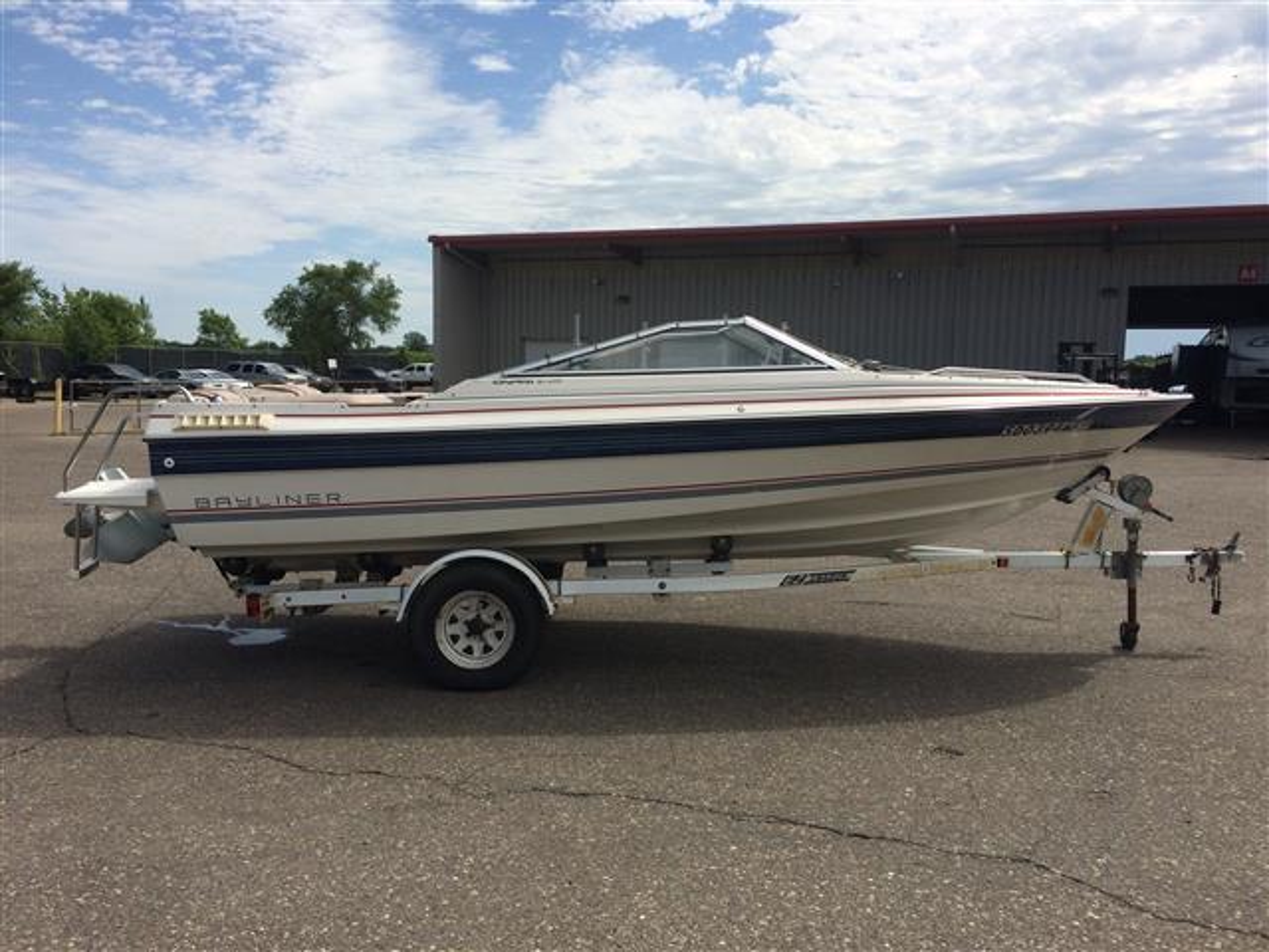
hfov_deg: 61.7
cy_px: 476
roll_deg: -0.4
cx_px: 634
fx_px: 1063
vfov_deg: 48.2
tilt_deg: -5.7
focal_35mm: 29
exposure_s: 1/3165
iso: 32
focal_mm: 4.15
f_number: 2.2
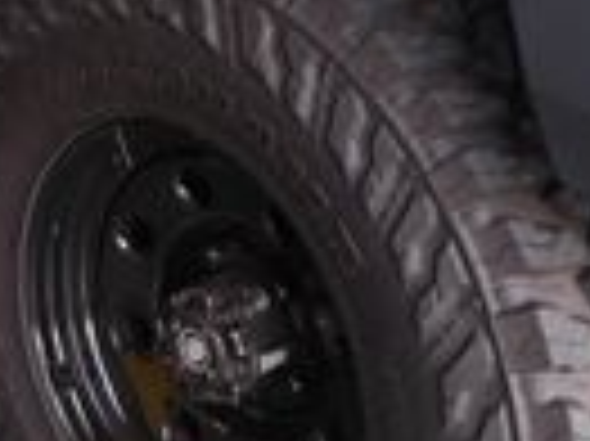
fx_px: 1618
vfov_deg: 15.2
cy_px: -20
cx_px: -41
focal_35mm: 95
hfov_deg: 19.9
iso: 100
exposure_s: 1/34
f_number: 3
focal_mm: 4.9
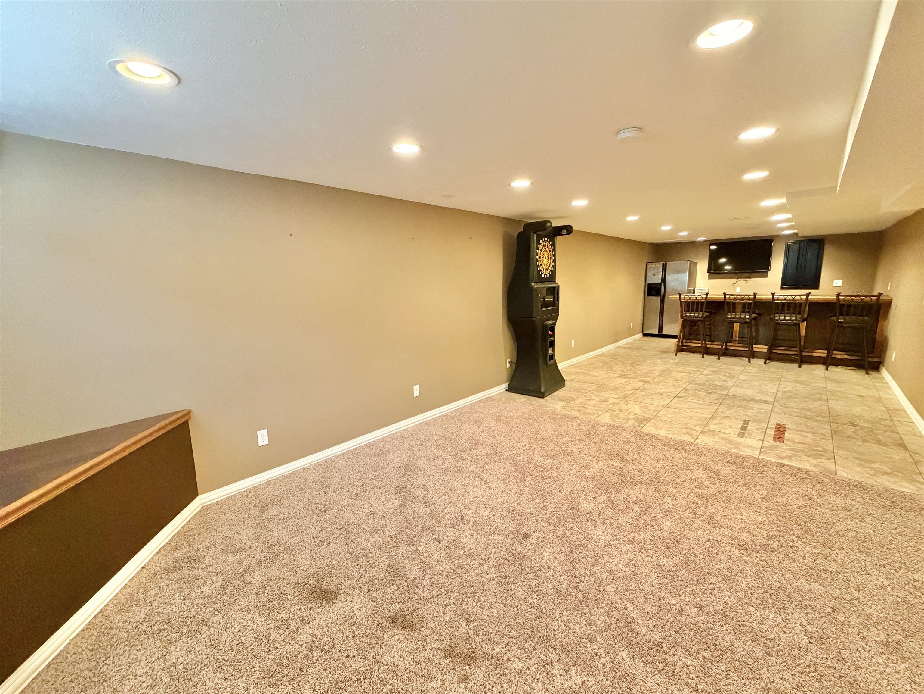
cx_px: 462
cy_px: 347
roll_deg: -0.7
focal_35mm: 14
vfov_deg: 85.7
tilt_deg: -9.2
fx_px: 374
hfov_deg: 102.1
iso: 640
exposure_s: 1/60
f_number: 2.2
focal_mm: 2.22
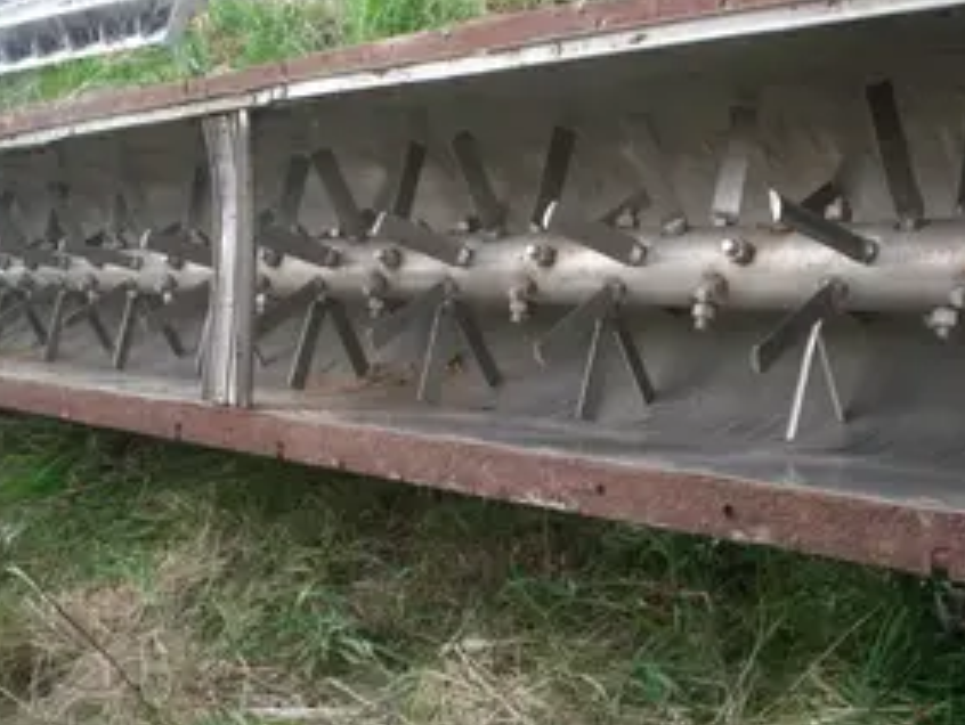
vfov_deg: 28.5
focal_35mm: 51
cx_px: 633
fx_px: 1423
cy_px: 256
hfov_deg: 37.1
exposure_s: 1/66.6
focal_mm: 5.9
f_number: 4.5
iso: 100
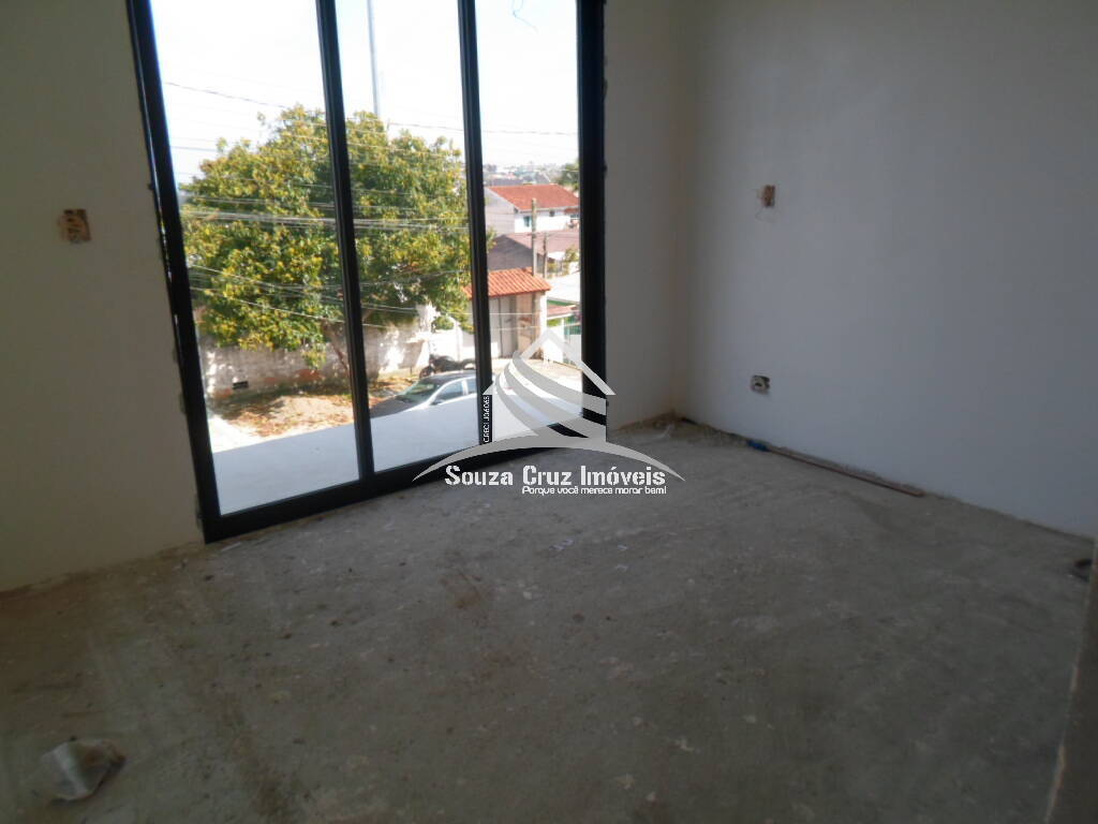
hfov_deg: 69.4
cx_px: 549
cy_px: 412
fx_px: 793
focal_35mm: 25
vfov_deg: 54.9
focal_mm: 4.5
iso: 80
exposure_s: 1/500
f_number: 2.5
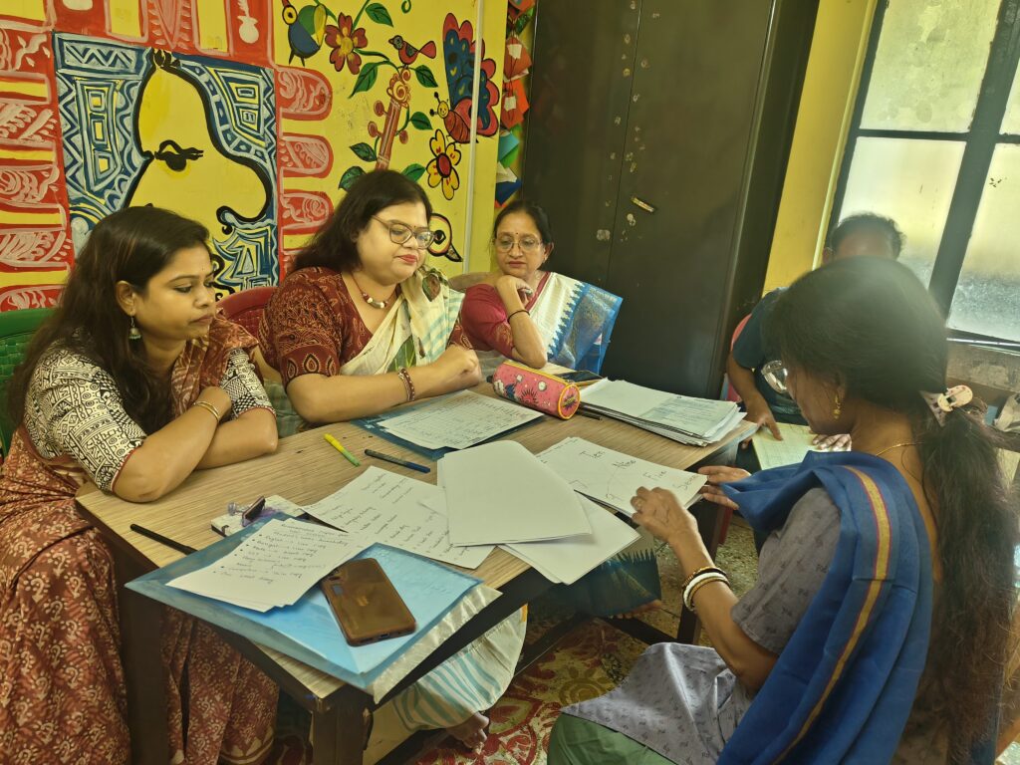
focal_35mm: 24
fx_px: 707
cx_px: 510
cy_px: 382
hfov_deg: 71.6
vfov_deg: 56.8
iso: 160
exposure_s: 1/100
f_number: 1.8
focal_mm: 5.59
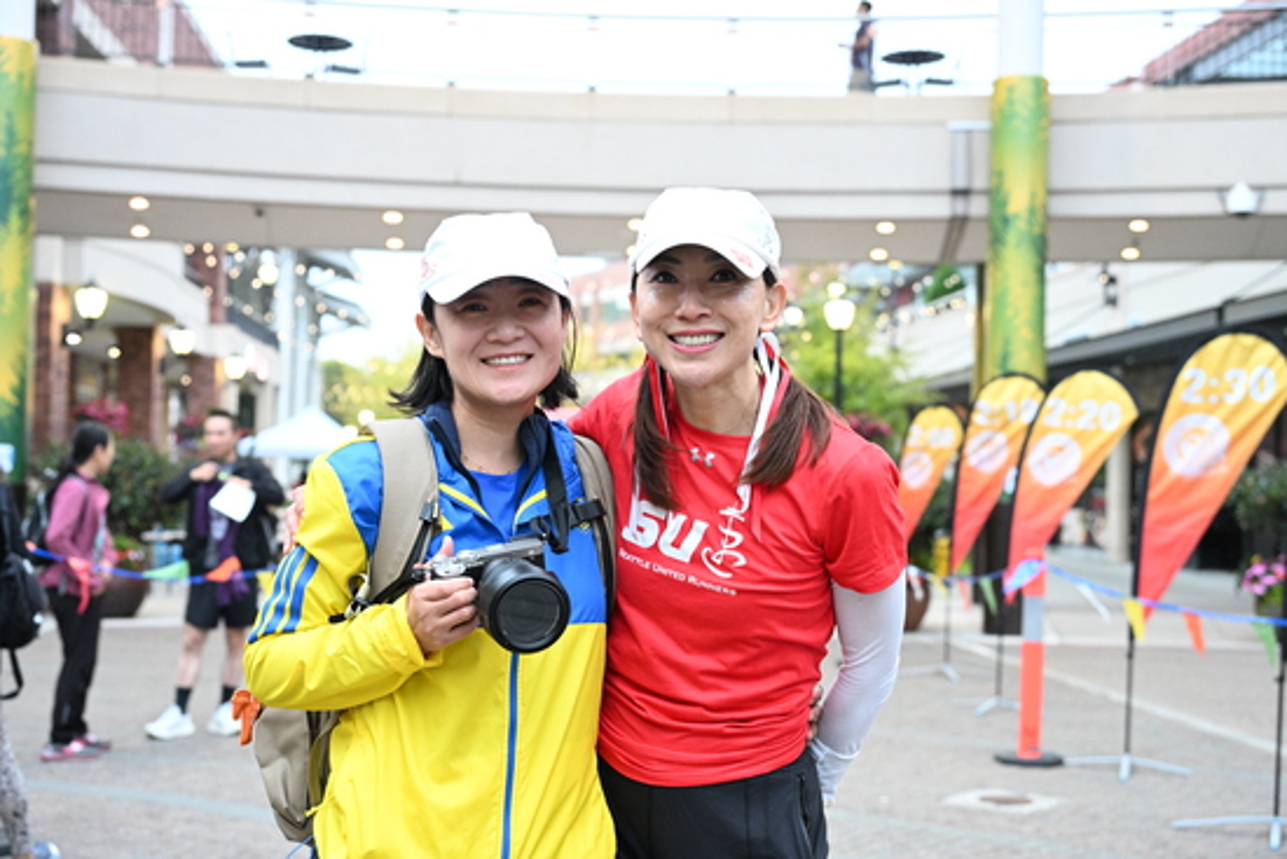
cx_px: 644
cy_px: 430
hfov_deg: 41.9
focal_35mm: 47
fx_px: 1681
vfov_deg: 28.7
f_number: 4
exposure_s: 1/160
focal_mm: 47
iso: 3200
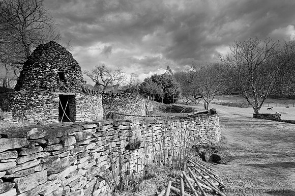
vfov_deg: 67.2
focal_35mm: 18
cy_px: 98
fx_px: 147
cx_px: 148
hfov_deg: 90.1
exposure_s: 1/60
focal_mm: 12
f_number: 13
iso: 200
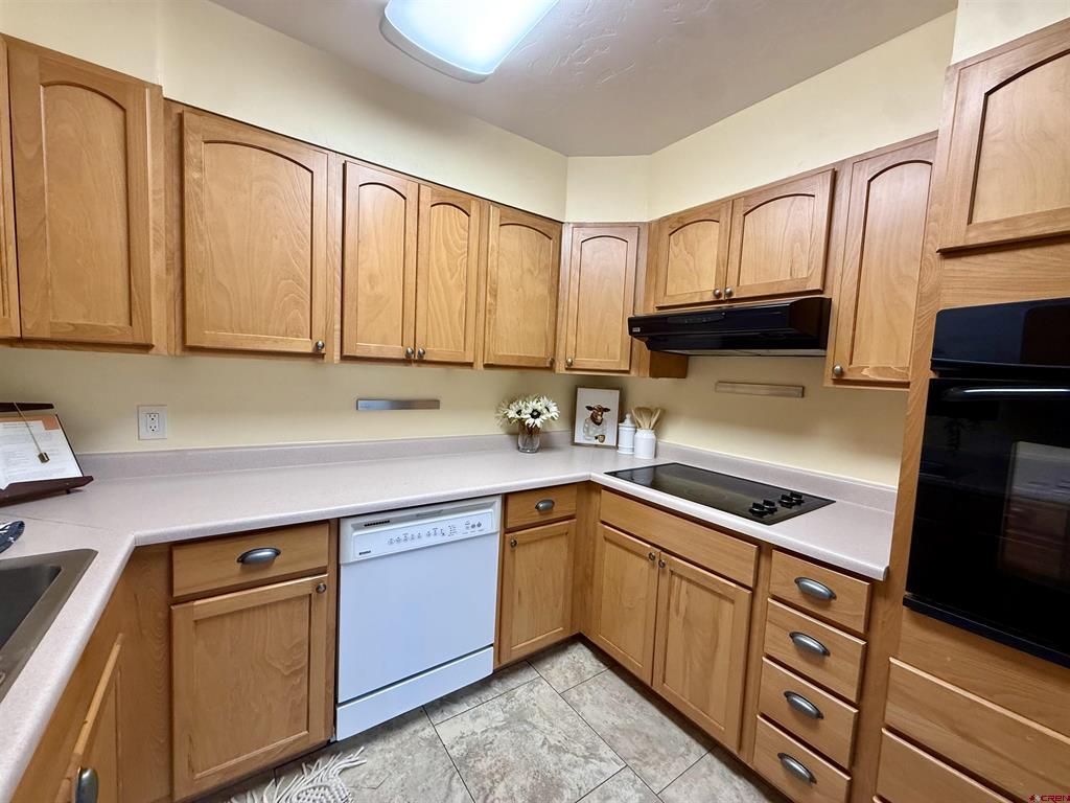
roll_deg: -2.5
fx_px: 433
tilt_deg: -3.8
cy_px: 402
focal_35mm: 14
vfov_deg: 85.7
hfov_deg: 102.1
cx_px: 535
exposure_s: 1/120
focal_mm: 2.22
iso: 200
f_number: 2.2
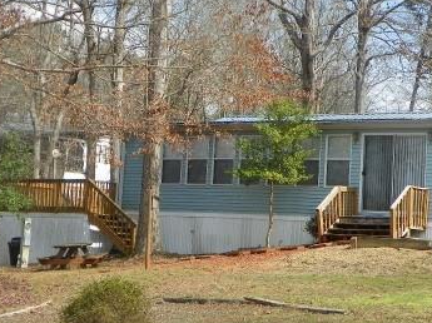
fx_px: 1297
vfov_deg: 14.2
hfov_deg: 18.9
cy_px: 154
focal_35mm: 104
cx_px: 183
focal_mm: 9.9
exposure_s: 1/320
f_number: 4.5
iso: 64
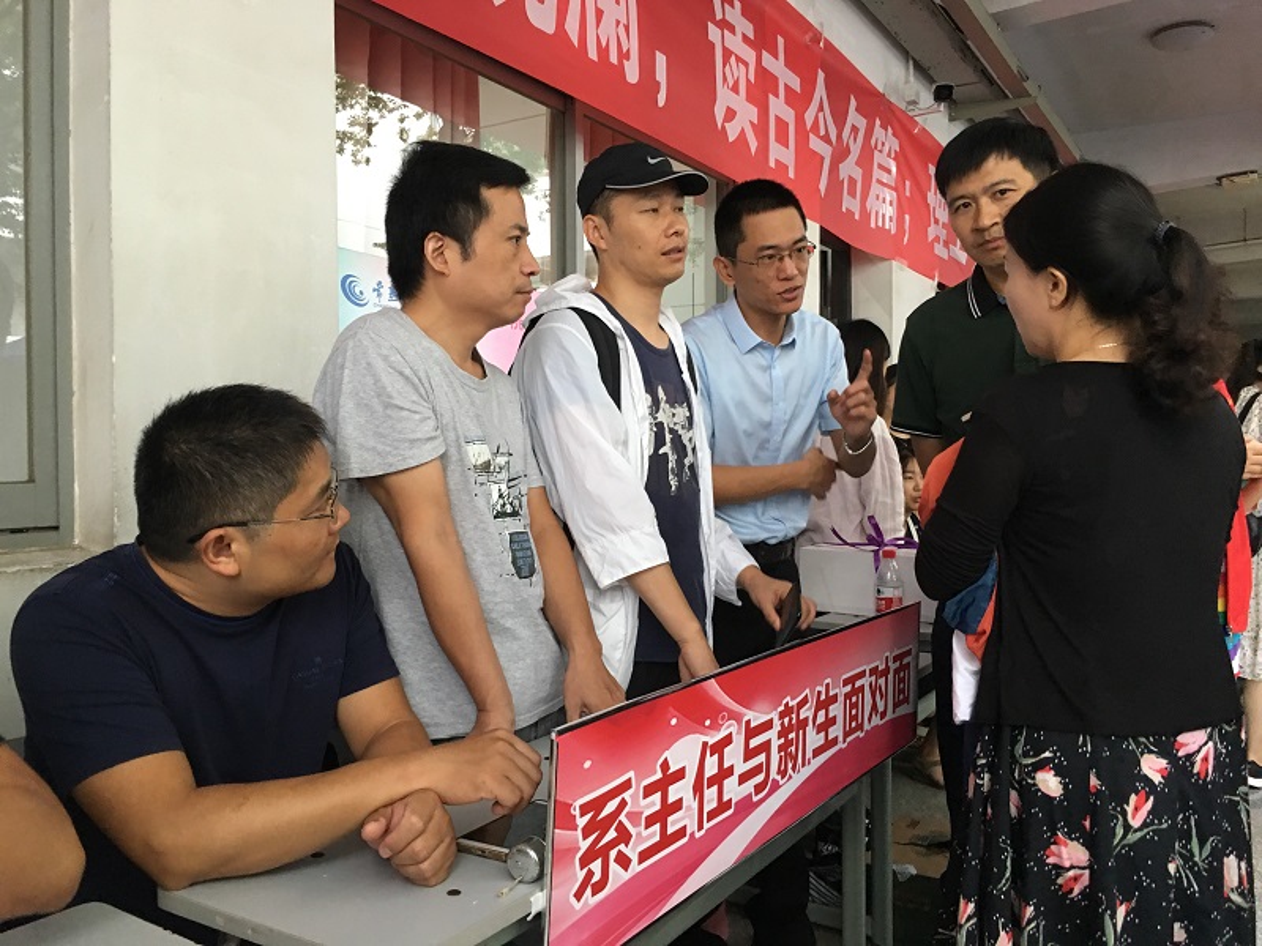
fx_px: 1057
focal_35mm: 29
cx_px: 631
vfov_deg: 48.2
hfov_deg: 61.7
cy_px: 473
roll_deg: +0.1
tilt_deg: -1.0
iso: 100
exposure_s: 1/17
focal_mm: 4.15
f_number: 2.2
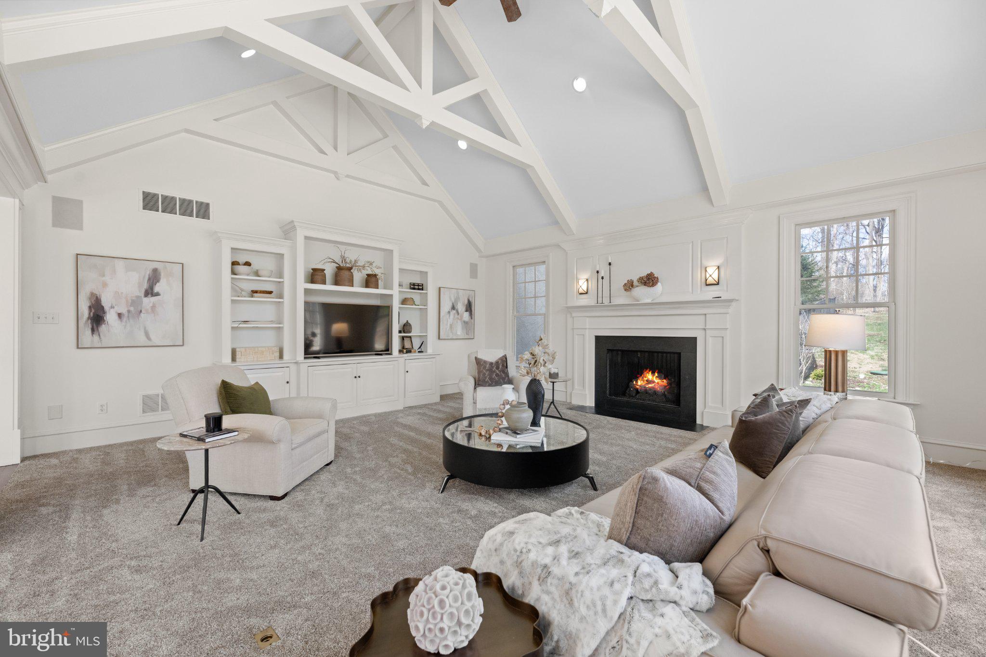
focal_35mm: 14
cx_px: 493
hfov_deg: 104.3
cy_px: 328
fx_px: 383
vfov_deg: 81.2
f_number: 7.1
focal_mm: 14
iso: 800
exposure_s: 1/25
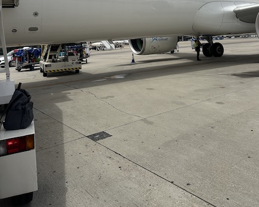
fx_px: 245
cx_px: 130
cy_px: 31
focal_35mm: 32
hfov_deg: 55.7
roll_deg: +3.4
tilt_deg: +5.2
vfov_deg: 42.9
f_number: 1.78
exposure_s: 1/9709
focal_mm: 6.86
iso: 80
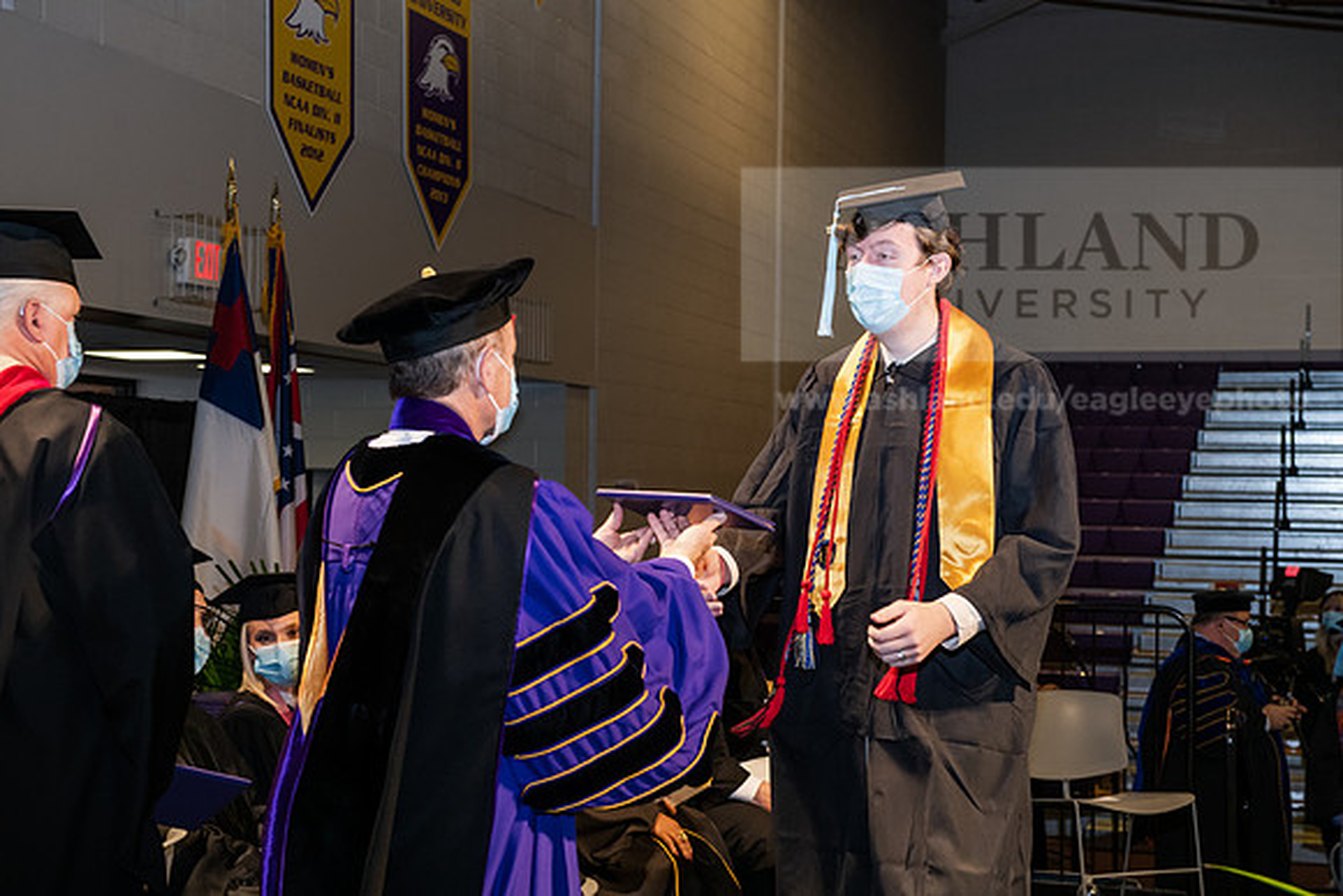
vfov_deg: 22.6
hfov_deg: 33.4
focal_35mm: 60
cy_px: 448
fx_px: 2239
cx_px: 672
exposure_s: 1/200
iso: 1600
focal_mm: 60
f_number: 6.3
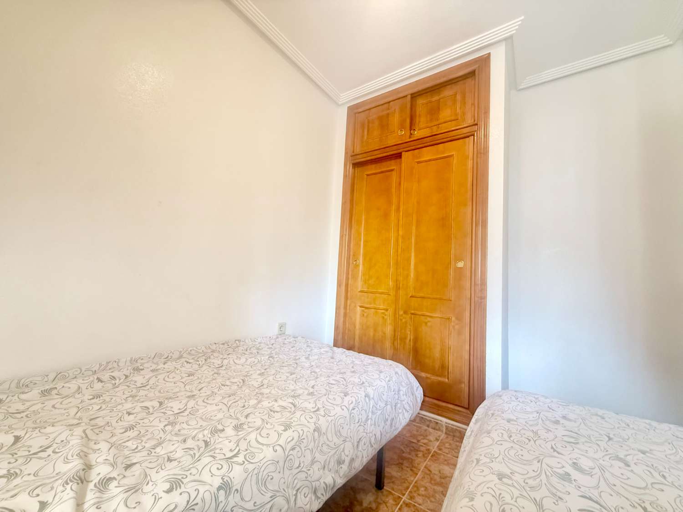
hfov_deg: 102.1
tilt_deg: +5.3
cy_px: 256
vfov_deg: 85.7
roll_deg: -2.8
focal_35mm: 14
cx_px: 342
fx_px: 276
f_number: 2.2
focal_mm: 2.22
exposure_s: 1/50
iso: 640
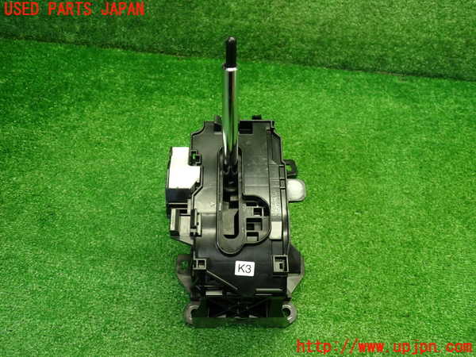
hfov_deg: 60.0
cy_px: 178
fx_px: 413
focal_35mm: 30
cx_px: 238
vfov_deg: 46.8
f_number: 2.3
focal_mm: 5.4
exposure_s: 1/40
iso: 200
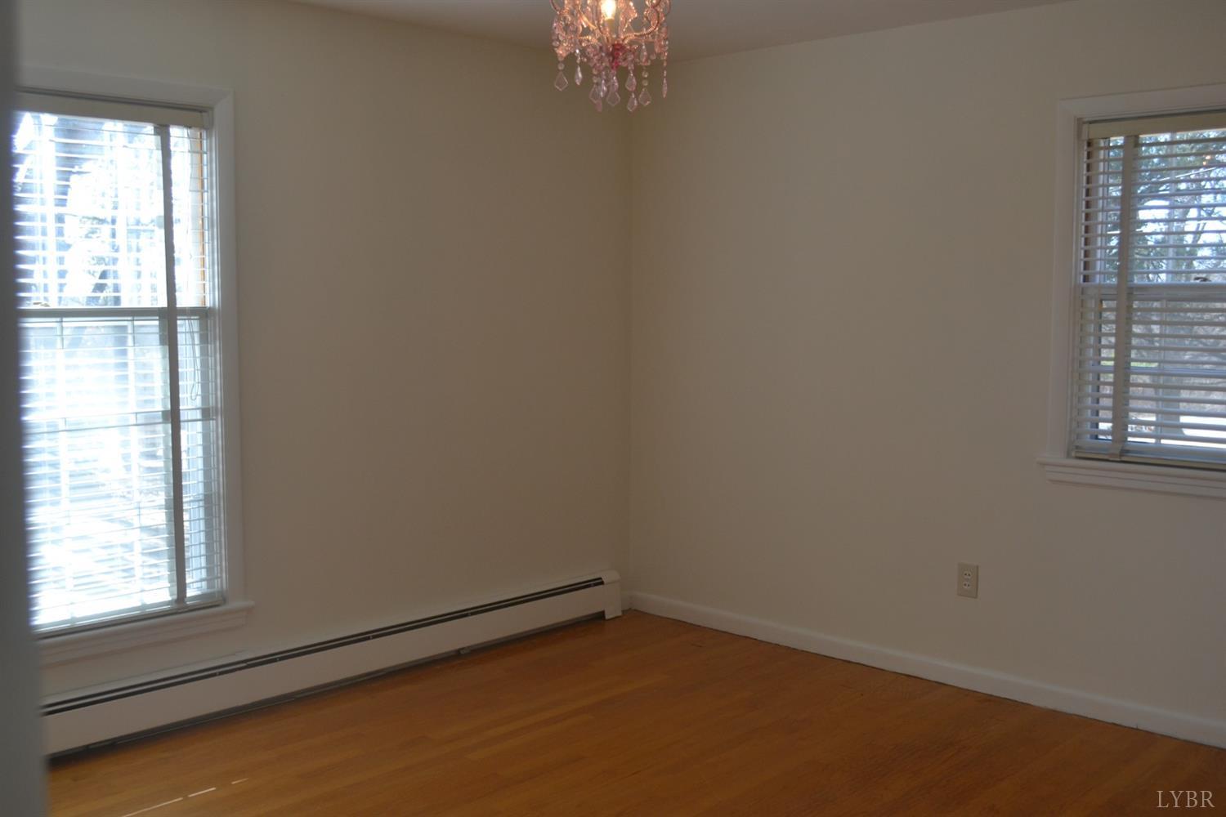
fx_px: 1226
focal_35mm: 36
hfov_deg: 53.1
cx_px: 613
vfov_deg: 36.9
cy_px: 408
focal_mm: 24
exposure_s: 1/125
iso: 320
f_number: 5.6
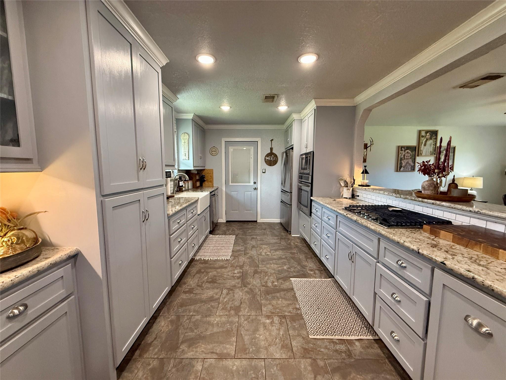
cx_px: 253
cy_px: 190
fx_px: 205
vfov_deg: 85.7
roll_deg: -0.3
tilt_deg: -6.1
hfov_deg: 102.1
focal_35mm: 14
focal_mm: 2.22
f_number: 2.2
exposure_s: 1/120
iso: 500
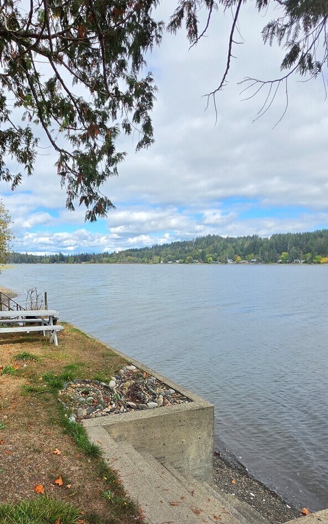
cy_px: 319
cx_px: 86
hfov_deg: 54.9
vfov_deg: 81.1
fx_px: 300
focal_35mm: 21
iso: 32
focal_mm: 2.2
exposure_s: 1/1148
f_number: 1.9
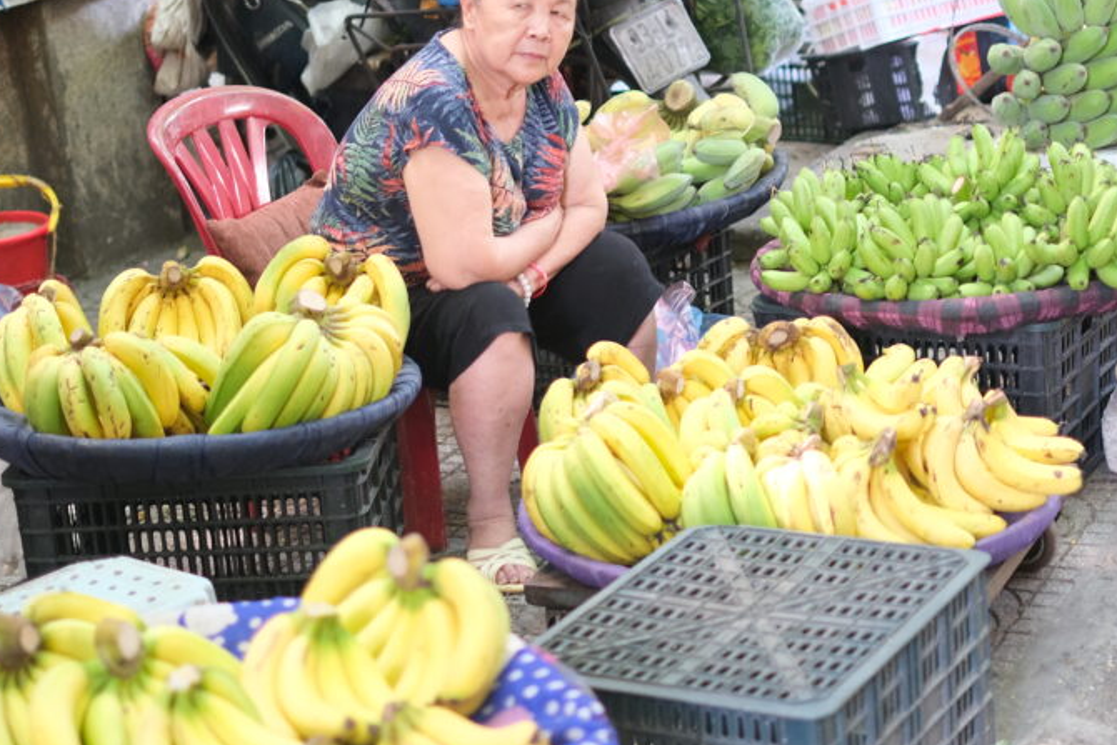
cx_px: 537
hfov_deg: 25.1
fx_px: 2514
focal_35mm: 81
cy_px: 321
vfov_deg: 16.9
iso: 1250
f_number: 1.4
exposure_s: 1/240
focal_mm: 35
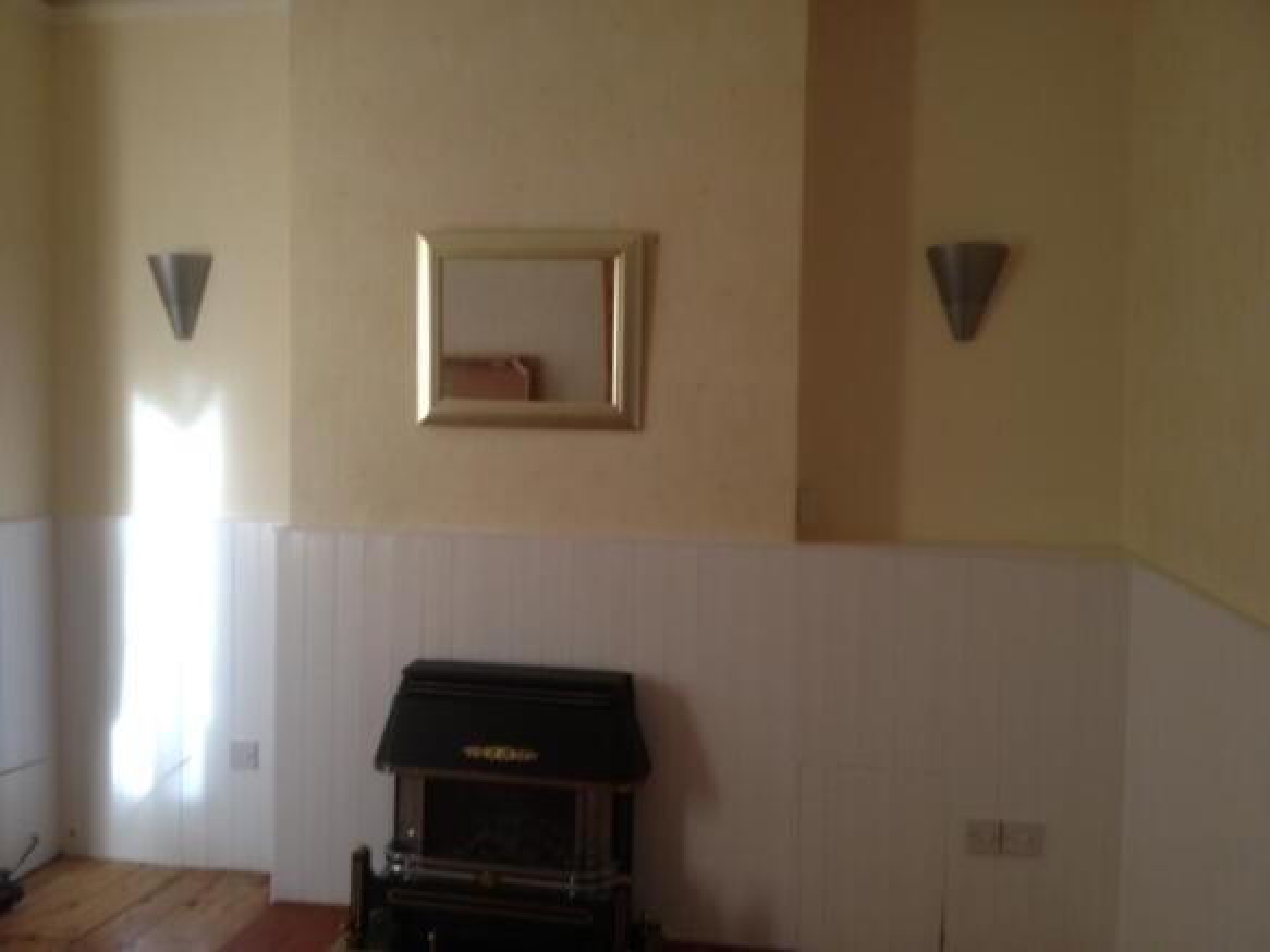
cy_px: 476
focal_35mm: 35
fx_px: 1284
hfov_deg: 52.6
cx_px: 635
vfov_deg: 40.7
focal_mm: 4.28
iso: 80
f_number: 2.4
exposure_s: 1/20
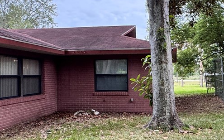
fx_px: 293
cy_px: 70
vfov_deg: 26.8
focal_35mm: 48
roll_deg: +0.6
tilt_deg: +0.8
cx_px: 148
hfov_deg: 41.4
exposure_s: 1/99
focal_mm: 2.22
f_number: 2.2
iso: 125
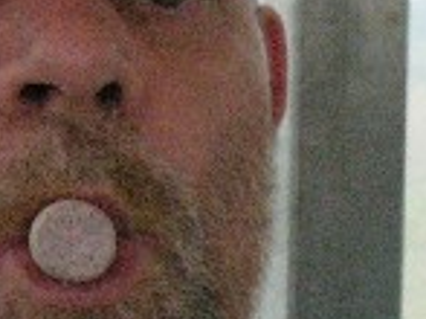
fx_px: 4746
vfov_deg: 3.8
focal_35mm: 386
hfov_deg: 5.1
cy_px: 278
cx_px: 272
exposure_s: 1/150
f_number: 5.2
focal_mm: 18
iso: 400
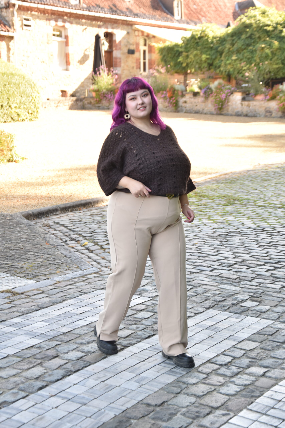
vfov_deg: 31.9
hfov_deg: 21.6
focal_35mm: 63
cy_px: 214
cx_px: 142
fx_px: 748
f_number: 4.8
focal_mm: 42
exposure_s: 1/125
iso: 320
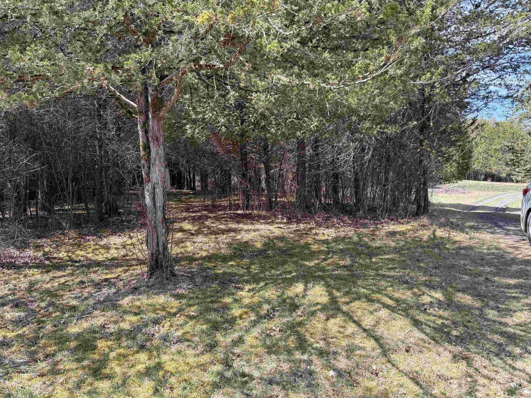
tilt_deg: -4.4
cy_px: 199
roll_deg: +0.8
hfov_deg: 71.6
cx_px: 266
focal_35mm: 24
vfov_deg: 56.8
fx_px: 368
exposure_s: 1/643
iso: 100
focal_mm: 6.76
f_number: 1.78
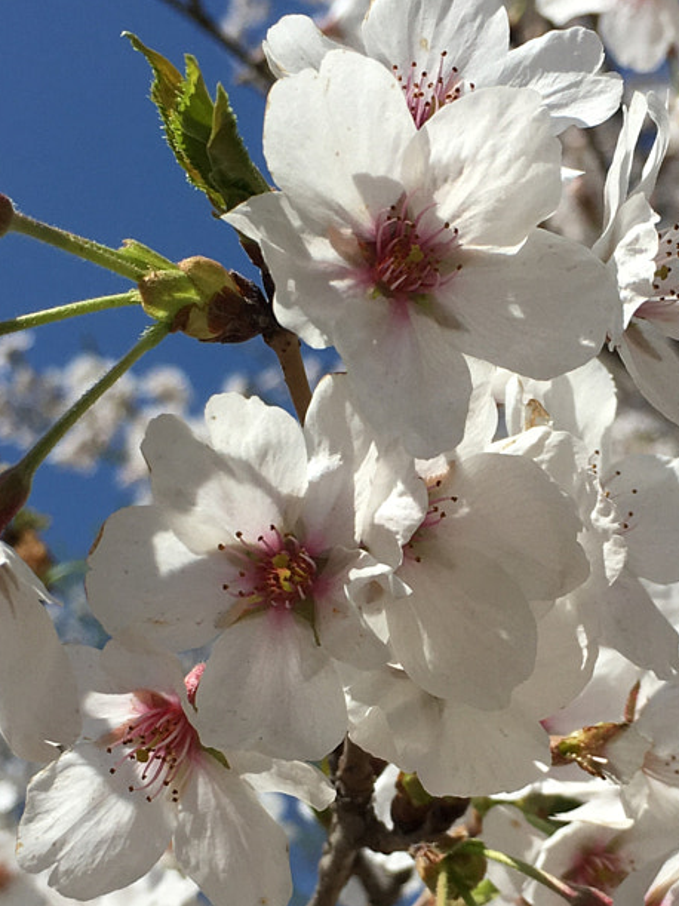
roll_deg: +6.5
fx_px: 1988
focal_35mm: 76
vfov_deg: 25.5
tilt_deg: +36.4
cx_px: 452
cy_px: 612
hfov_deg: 19.3
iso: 25
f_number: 2.2
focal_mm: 4.15
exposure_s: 1/2959
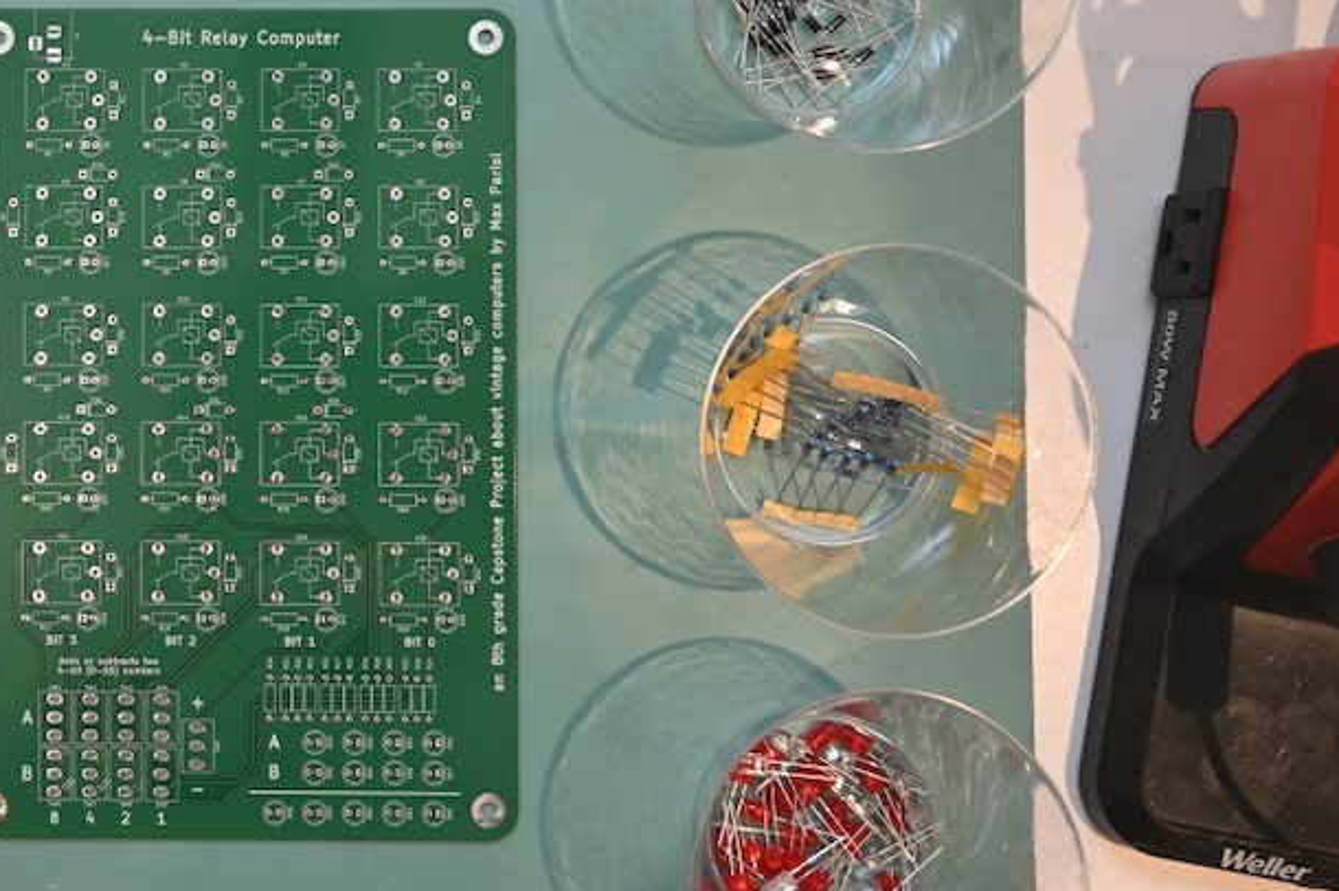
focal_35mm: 63
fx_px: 2342
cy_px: 213
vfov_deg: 21.3
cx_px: 237
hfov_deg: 31.0
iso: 500
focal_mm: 30
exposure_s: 1/60
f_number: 4
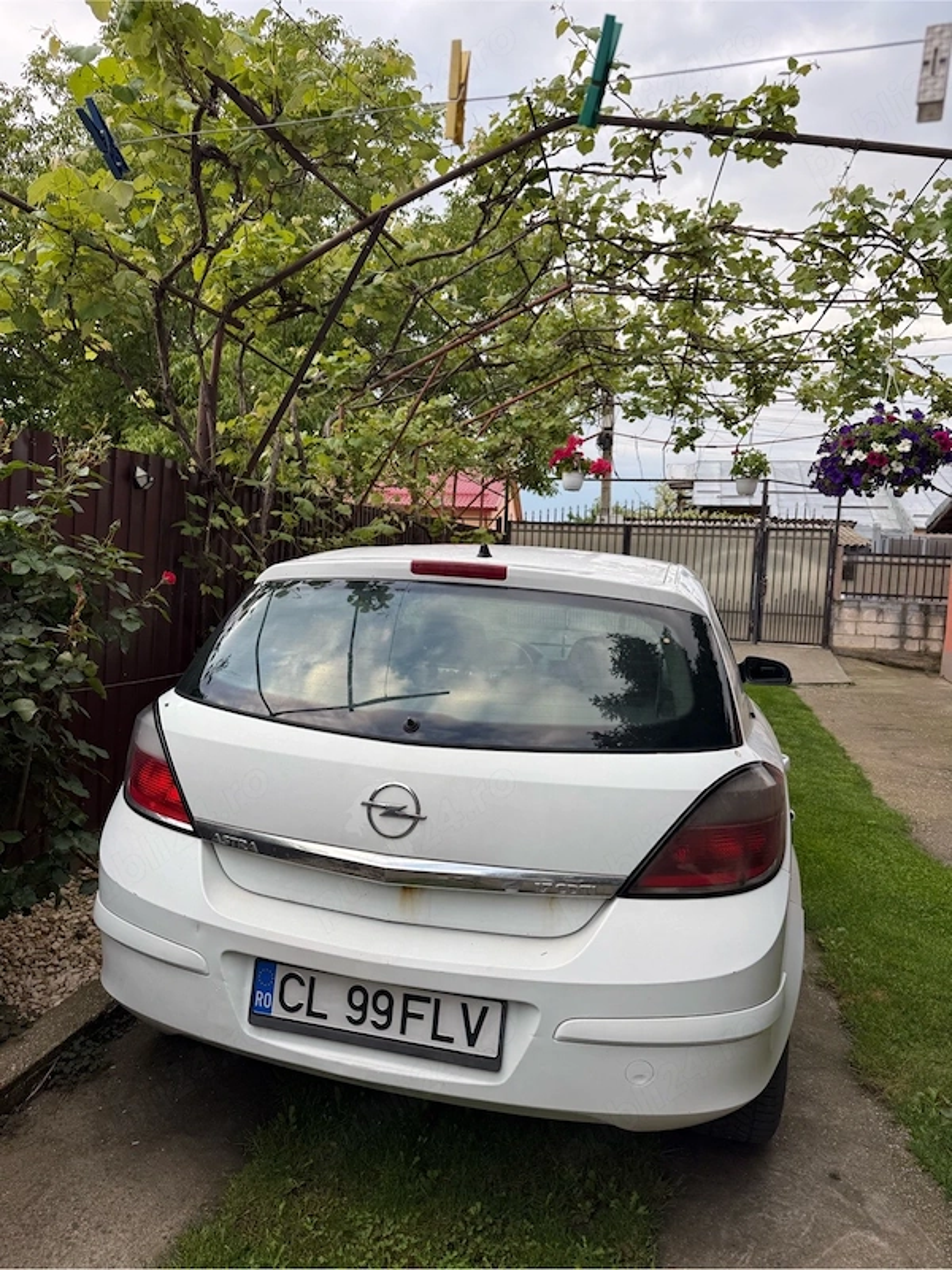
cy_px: 635
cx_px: 476
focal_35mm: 24
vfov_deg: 71.6
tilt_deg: -3.5
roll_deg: -2.3
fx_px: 880
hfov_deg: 56.8
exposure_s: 1/360
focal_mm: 6.76
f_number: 1.78
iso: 80
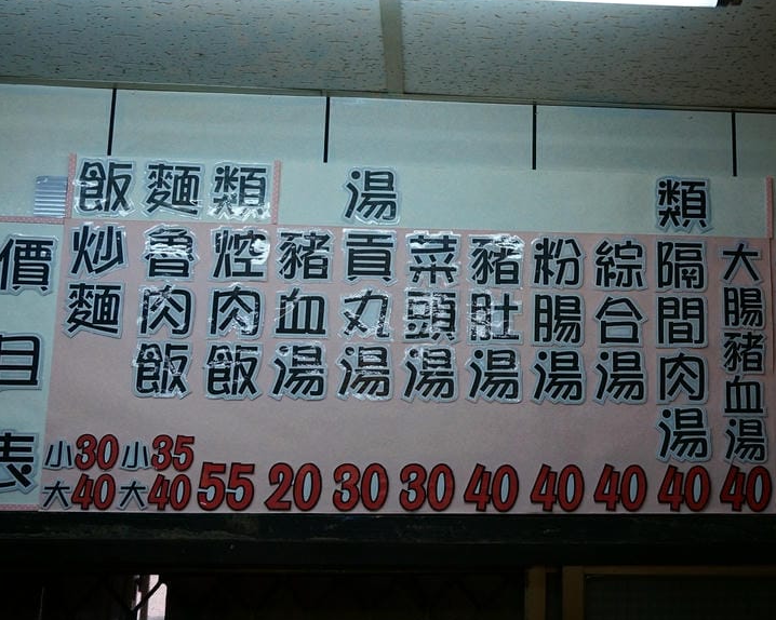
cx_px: 544
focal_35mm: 47
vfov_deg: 32.0
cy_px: 242
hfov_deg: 38.9
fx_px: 1079
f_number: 4
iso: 500
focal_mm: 20
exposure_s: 1/160
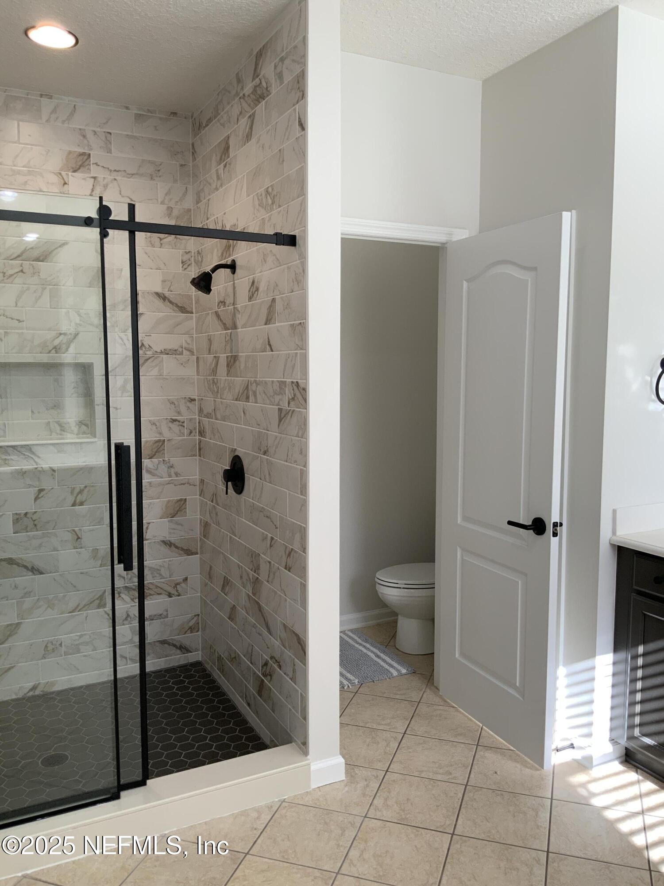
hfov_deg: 48.2
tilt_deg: -5.1
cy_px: 443
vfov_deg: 61.7
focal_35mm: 29
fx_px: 742
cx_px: 332
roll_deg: -1.7
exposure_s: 1/120
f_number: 1.8
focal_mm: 3
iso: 32
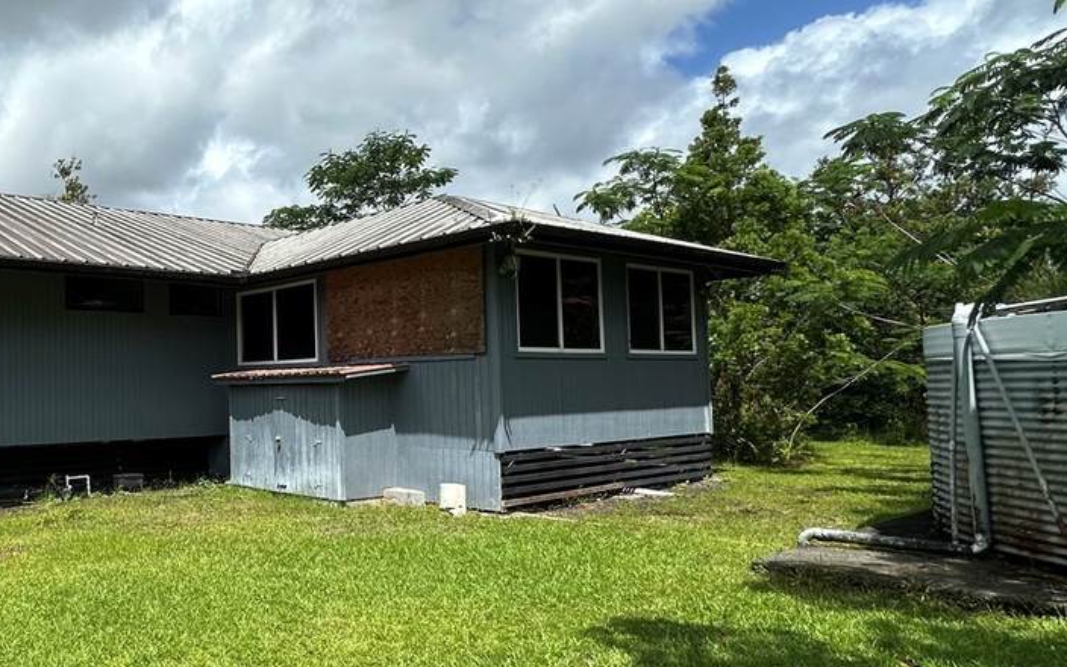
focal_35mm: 27
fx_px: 785
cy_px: 364
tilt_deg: +1.8
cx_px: 129
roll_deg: -0.5
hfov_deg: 59.4
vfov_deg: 46.0
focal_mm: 2.22
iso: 50
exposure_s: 1/2398
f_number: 2.2
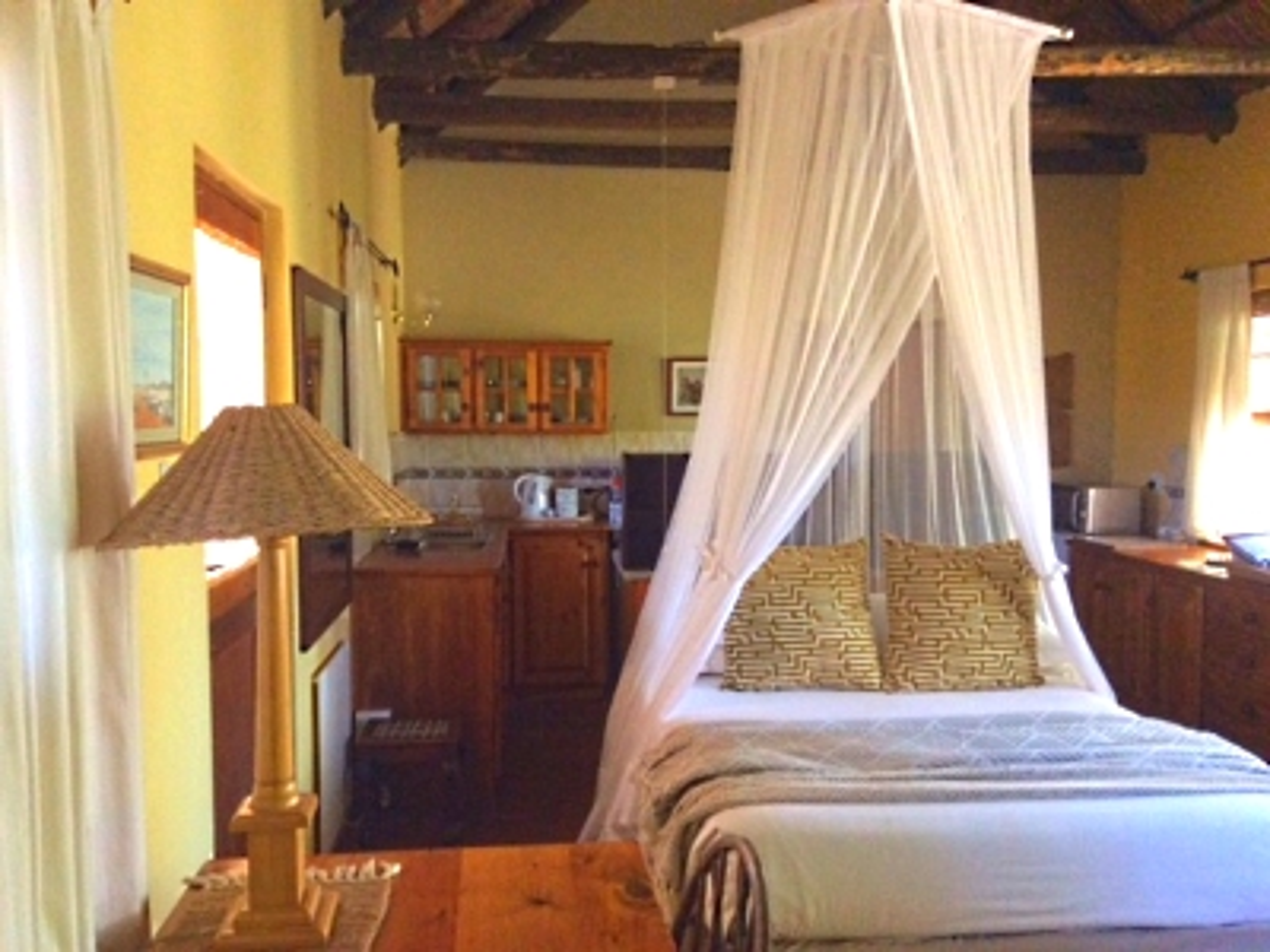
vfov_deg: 44.2
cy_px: 476
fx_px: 1174
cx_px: 635
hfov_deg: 56.8
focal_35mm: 32
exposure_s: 1/25
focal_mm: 3.3
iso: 250
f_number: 2.4
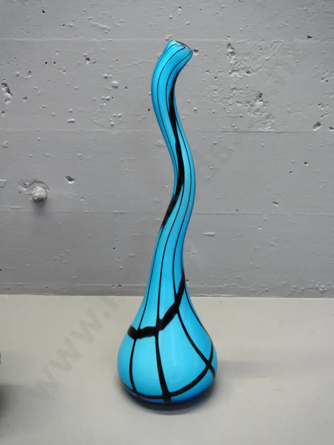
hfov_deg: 39.7
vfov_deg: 51.4
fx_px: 463
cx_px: 167
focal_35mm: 36
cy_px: 222
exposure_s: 1/200
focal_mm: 18
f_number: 5
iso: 3200
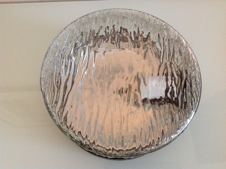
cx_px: 113
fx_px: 228
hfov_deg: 52.7
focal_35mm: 35
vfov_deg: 40.6
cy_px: 84
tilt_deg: -69.7
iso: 400
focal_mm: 4.28
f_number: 2.4
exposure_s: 1/17
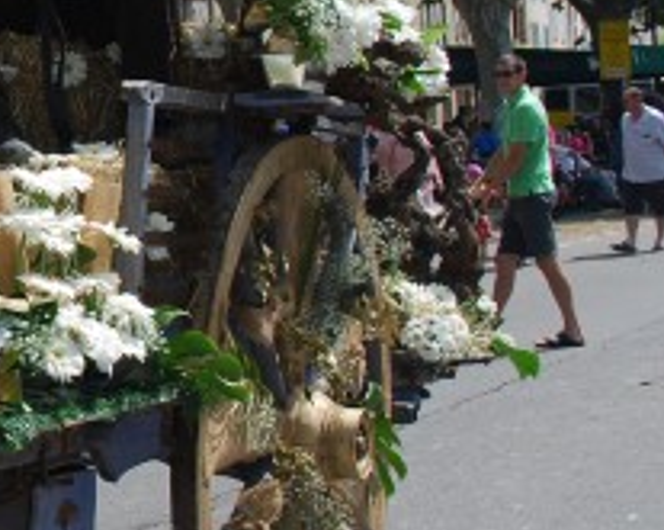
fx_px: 1884
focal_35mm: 96
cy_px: 63
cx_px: -311
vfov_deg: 15.8
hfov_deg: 18.0
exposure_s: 1/250
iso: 100
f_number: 8
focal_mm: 22
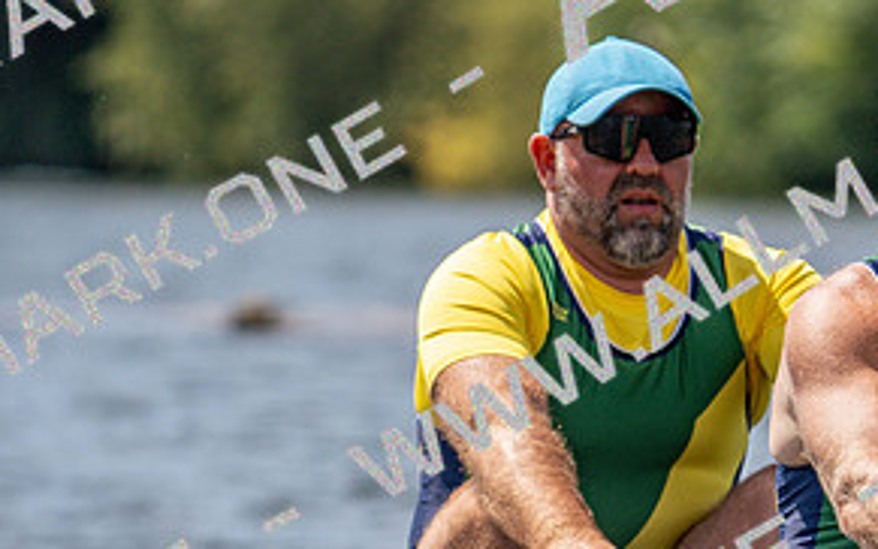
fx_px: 16705
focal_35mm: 698
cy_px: 505
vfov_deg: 1.9
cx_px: 721
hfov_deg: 3.0
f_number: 6.3
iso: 320
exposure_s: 1/2000
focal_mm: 344
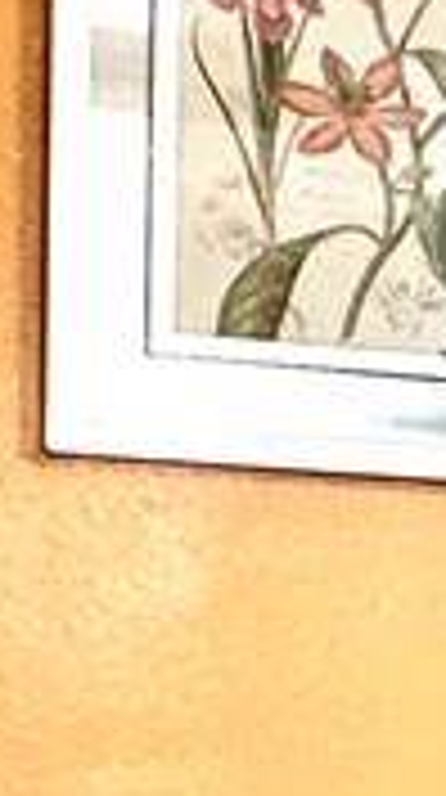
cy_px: 872
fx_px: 2914
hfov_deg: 7.5
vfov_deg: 15.2
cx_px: 1410
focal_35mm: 138
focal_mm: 2.22
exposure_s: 1/60
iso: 250
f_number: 2.2
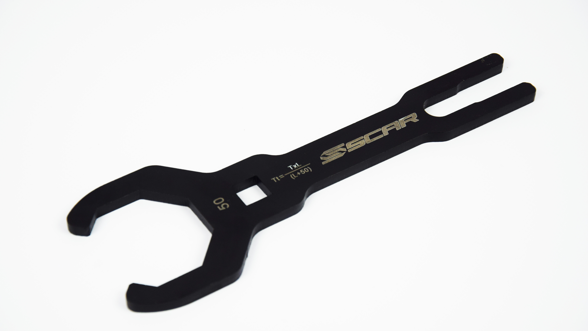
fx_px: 1965
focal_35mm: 126
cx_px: 293
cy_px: 165
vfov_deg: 9.6
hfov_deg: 17.0
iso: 400
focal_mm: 80
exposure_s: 1/500
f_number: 5.6
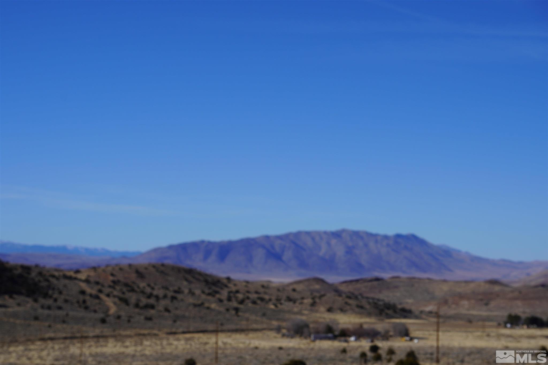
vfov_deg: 16.6
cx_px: 274
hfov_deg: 24.6
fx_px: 1256
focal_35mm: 82
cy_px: 182
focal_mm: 55
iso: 100
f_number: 11
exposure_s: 1/320
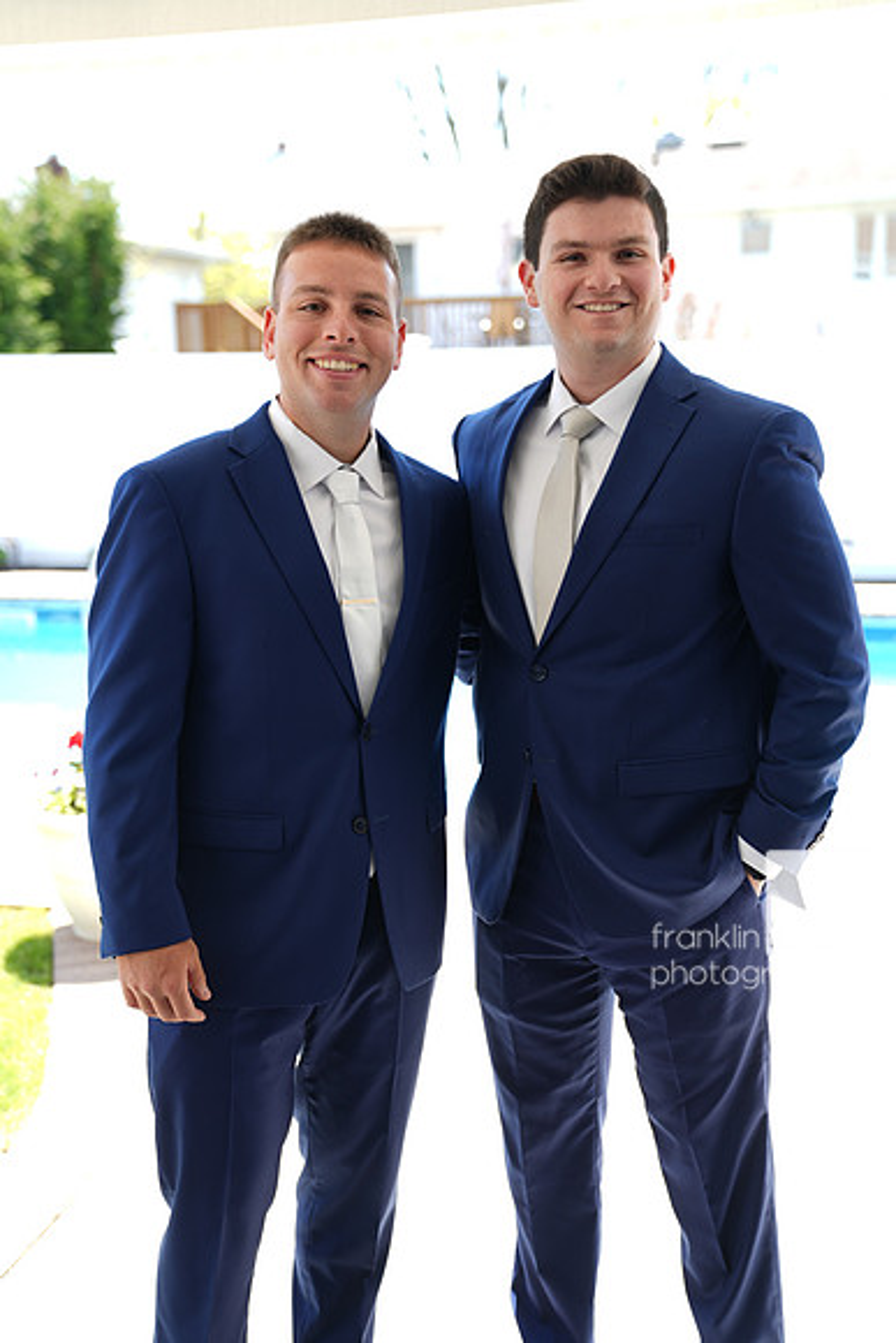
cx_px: 448
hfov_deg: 31.2
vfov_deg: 45.4
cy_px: 672
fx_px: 1604
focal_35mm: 43
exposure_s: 1/100
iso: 50
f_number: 2.8
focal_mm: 43
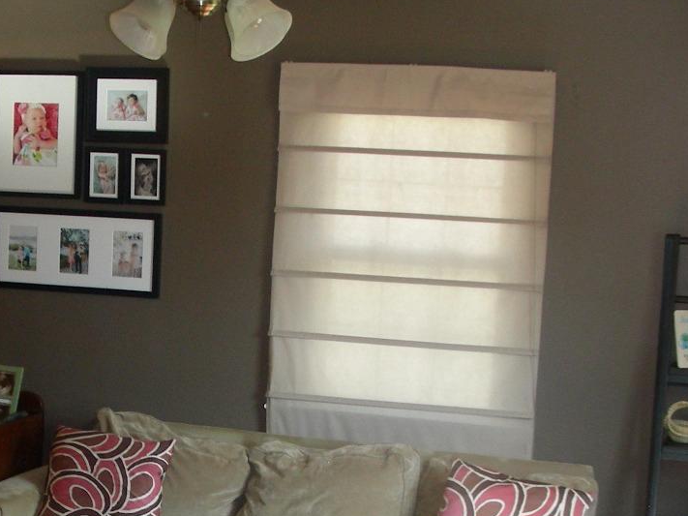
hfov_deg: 25.2
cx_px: 227
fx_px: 1530
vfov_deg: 18.9
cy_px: 414
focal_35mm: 77
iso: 113
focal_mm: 6.3
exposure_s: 1/29.7
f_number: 3.5
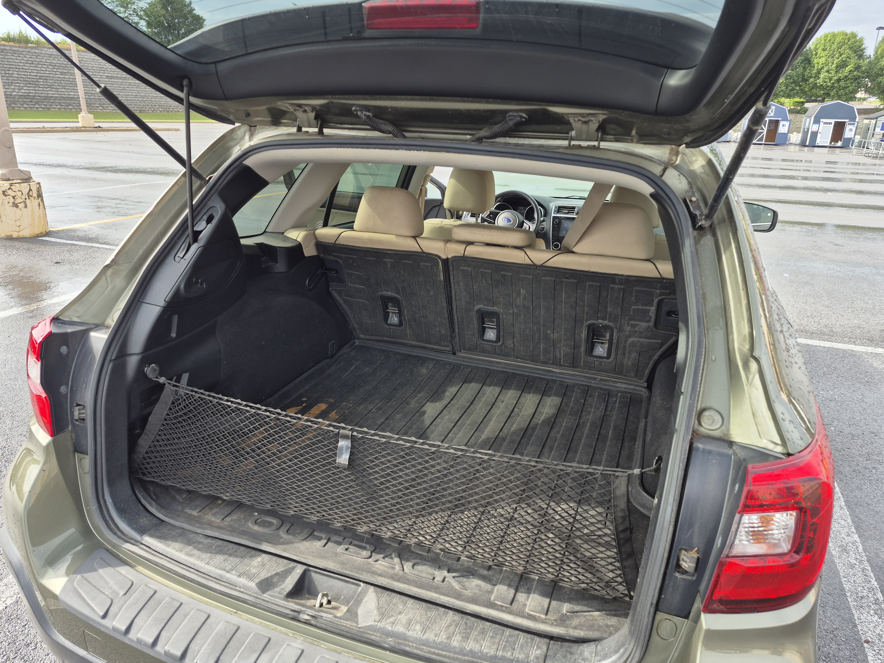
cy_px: 332
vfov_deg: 58.9
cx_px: 442
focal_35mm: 23
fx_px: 587
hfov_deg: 73.9
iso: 25
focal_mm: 5.4
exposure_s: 1/436
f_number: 1.8
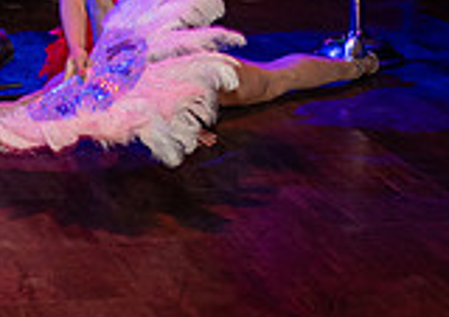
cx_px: -205
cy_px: -202
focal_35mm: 123
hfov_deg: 15.2
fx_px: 1563
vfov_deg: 11.0
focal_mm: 28
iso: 1250
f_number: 3.5
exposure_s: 1/80
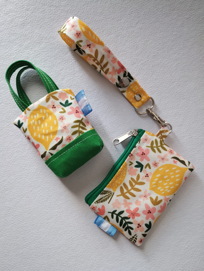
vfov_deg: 63.4
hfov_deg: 49.9
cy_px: 136
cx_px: 102
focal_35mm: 28
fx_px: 219
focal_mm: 4.27
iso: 300
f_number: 1.8
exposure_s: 1/50
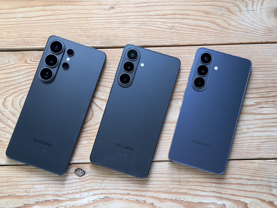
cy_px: 104
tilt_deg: -83.7
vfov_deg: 30.3
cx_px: 138
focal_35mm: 48
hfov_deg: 39.7
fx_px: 384
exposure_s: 1/60
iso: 100
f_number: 1.78
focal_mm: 6.76
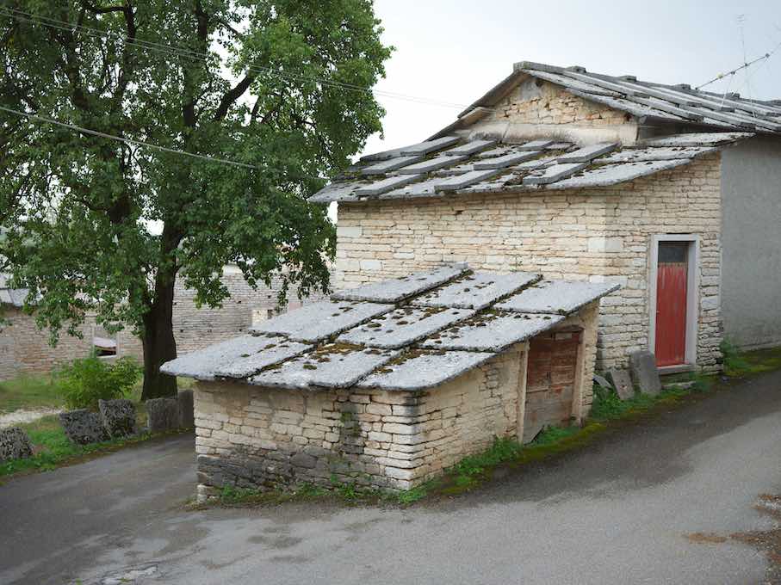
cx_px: 390
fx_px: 1038
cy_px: 292
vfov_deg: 31.5
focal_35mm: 46
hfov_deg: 41.2
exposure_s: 1/85
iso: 100
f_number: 6.4
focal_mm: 57.6
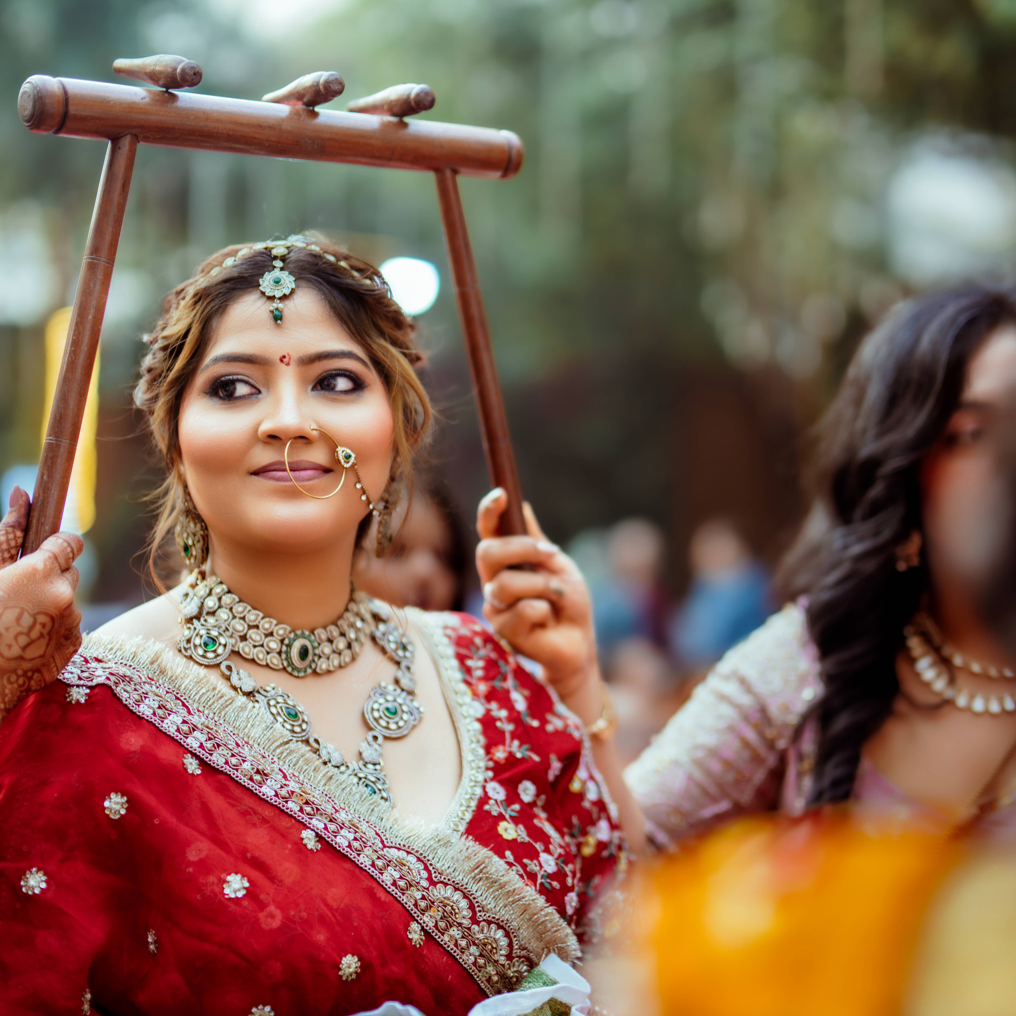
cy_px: 507
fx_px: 2125
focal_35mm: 64
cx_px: 576
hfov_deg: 26.9
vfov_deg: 26.9
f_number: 1.4
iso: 125
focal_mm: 50
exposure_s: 1/250
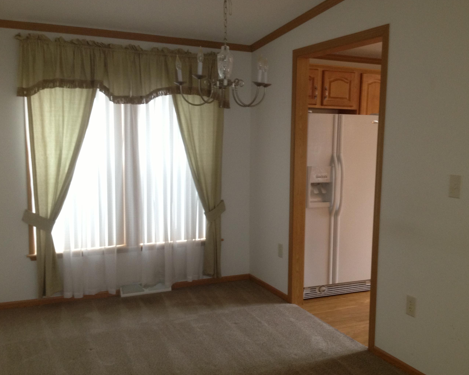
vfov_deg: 37.3
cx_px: 255
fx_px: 555
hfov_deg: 45.7
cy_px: 204
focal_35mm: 40
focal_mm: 4.28
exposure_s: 1/20
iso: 125
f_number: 2.4
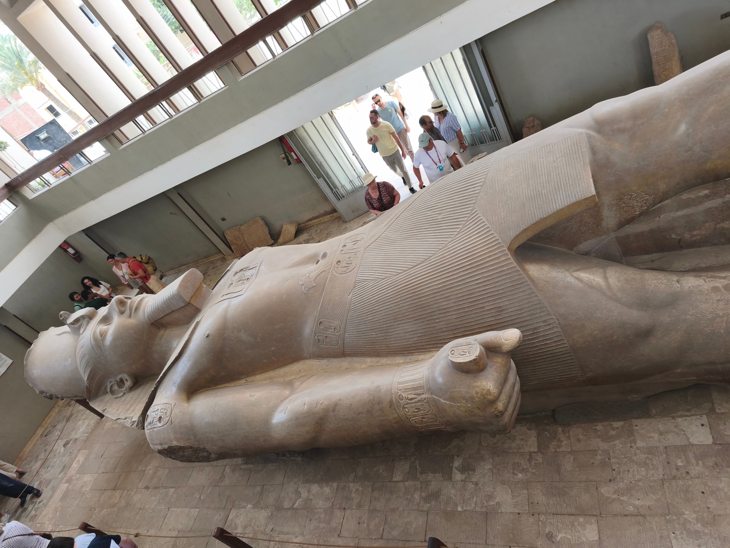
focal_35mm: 23
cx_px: 365
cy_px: 274
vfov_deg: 58.9
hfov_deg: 73.9
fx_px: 485
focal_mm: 5.35
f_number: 1.7
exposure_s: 1/288
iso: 50
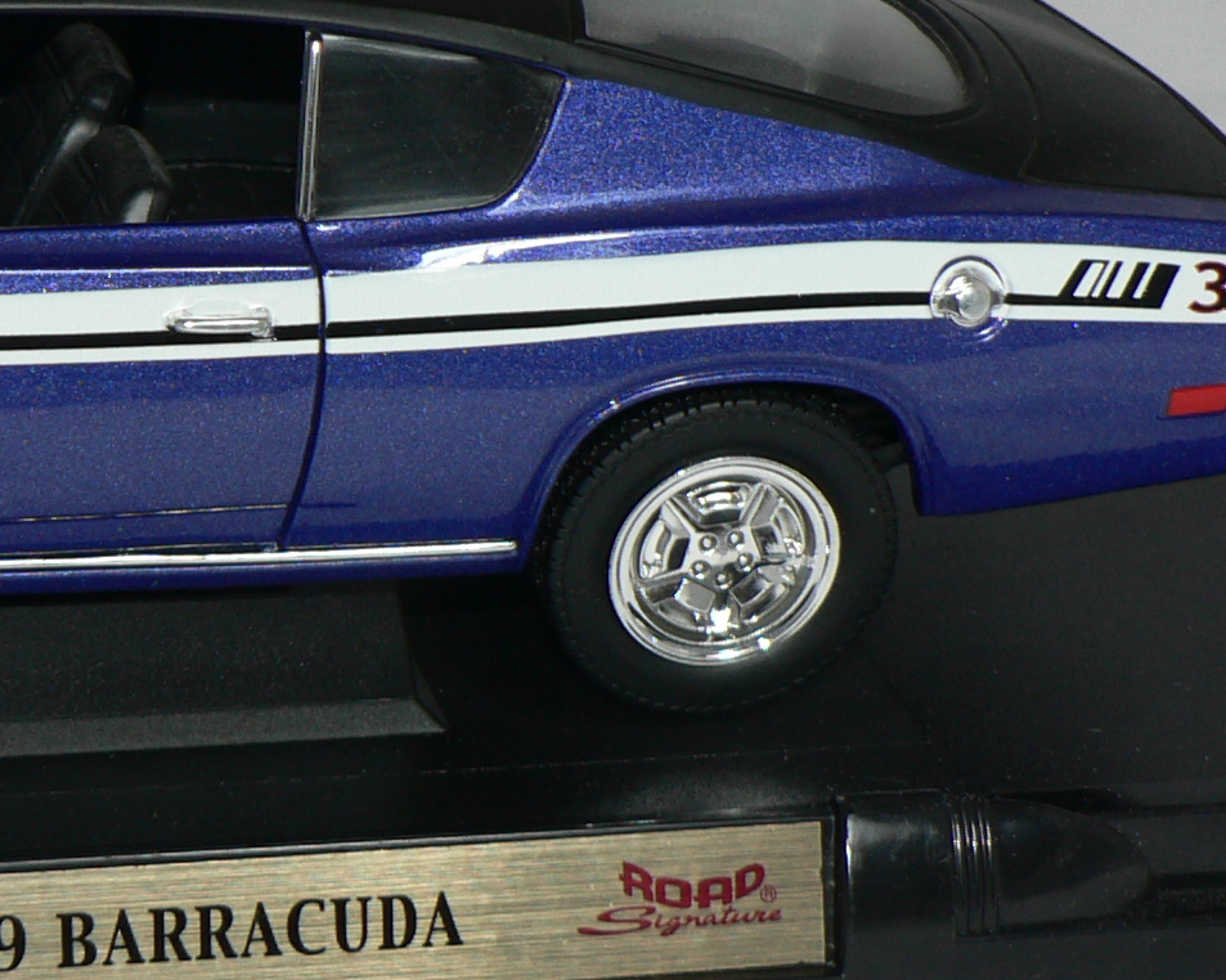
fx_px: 4281
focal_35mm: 118
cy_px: 289
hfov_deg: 16.0
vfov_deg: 13.0
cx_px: 42
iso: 80
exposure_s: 1/60
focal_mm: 7.5
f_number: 2.8
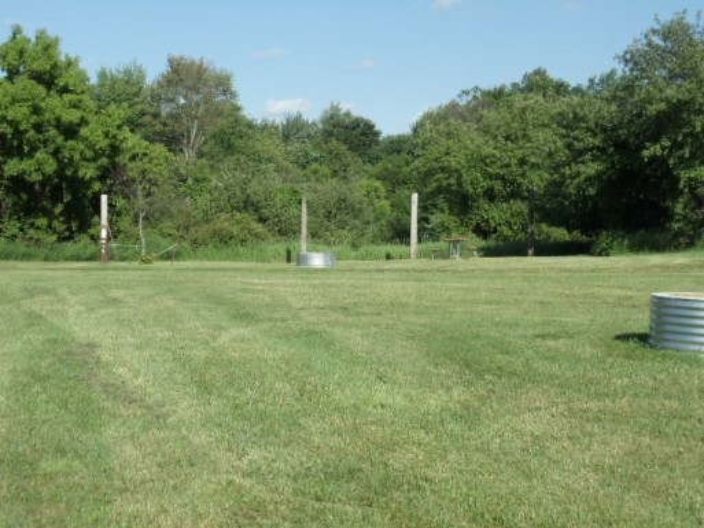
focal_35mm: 74
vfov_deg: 19.9
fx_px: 1505
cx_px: 352
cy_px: 264
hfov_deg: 26.3
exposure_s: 1/200
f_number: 8.8
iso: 100
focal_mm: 10.12
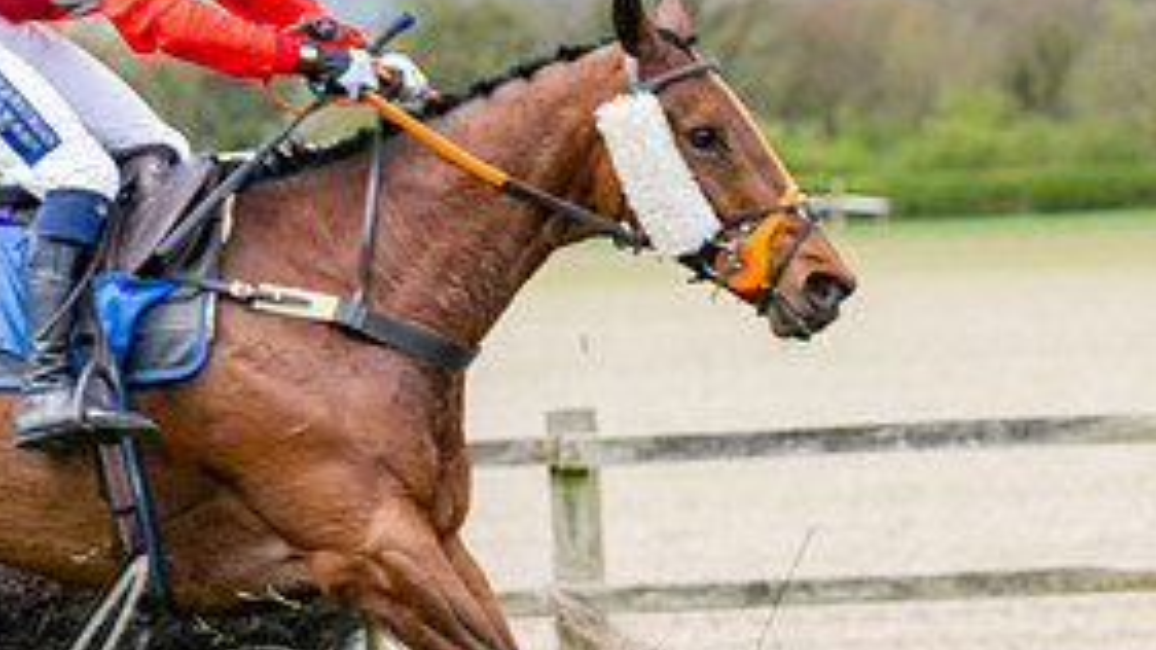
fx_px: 7662
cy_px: 552
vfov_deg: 4.9
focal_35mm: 250
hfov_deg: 8.6
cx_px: 44
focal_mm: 87
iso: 400
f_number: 4
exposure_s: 1/1000
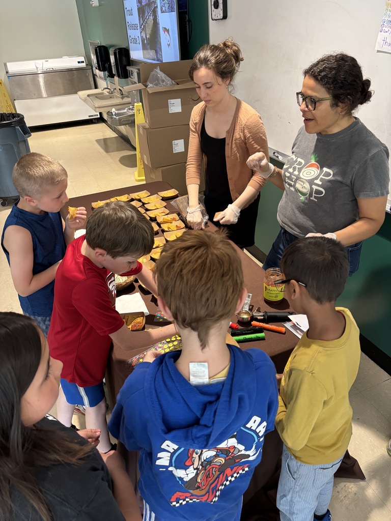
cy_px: 260
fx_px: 392
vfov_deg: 67.3
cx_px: 196
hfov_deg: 53.1
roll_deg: +1.7
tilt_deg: -31.2
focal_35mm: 26
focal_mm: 5.96
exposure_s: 1/60
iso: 200
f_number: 1.6
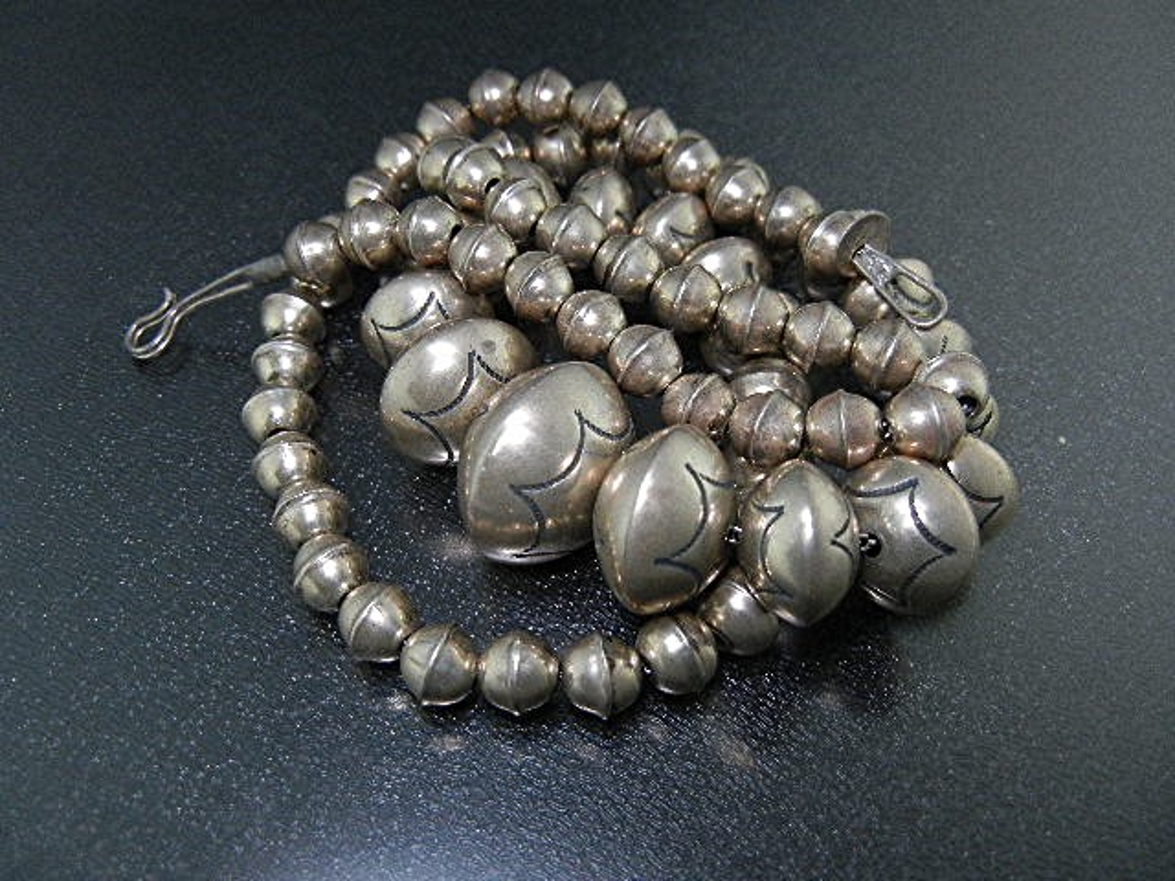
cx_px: 588
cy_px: 440
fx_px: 1154
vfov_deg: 41.8
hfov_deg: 54.0
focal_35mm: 34
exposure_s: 1/30
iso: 553
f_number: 7.2
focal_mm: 6.2
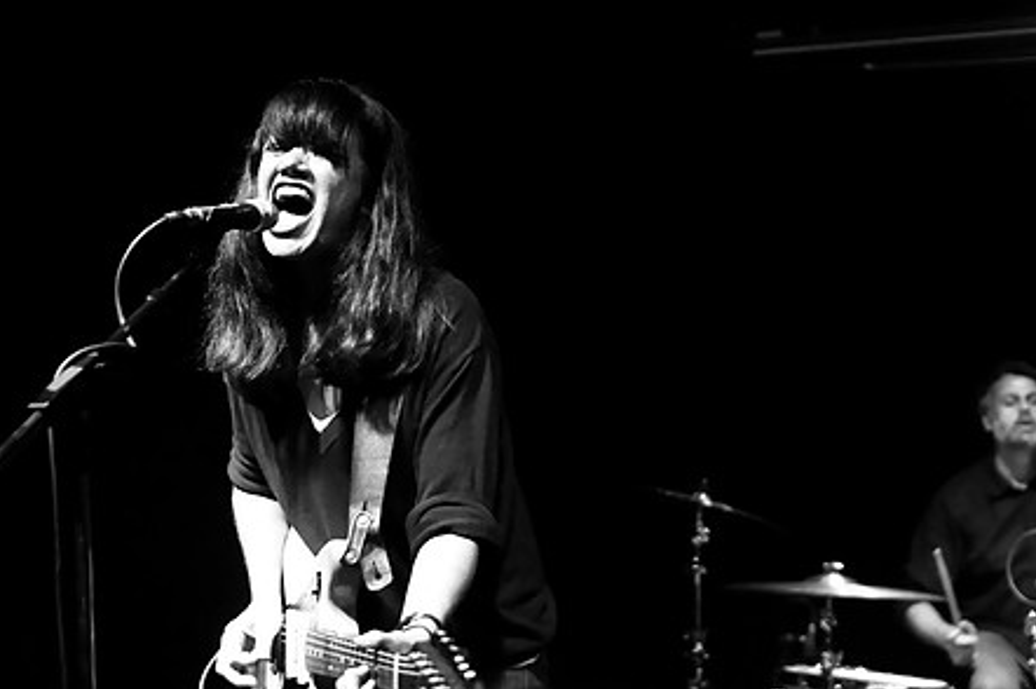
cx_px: 579
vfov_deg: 22.9
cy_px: 393
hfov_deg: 33.9
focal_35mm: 59
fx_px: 1697
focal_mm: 30
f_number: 1.8
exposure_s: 1/80
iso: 1000
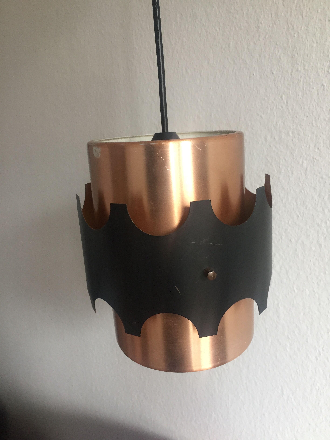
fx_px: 369
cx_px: 165
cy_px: 220
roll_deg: +6.1
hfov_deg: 48.2
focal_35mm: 29
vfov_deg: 61.7
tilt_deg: -14.7
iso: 160
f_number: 2.2
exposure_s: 1/33
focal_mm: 4.15
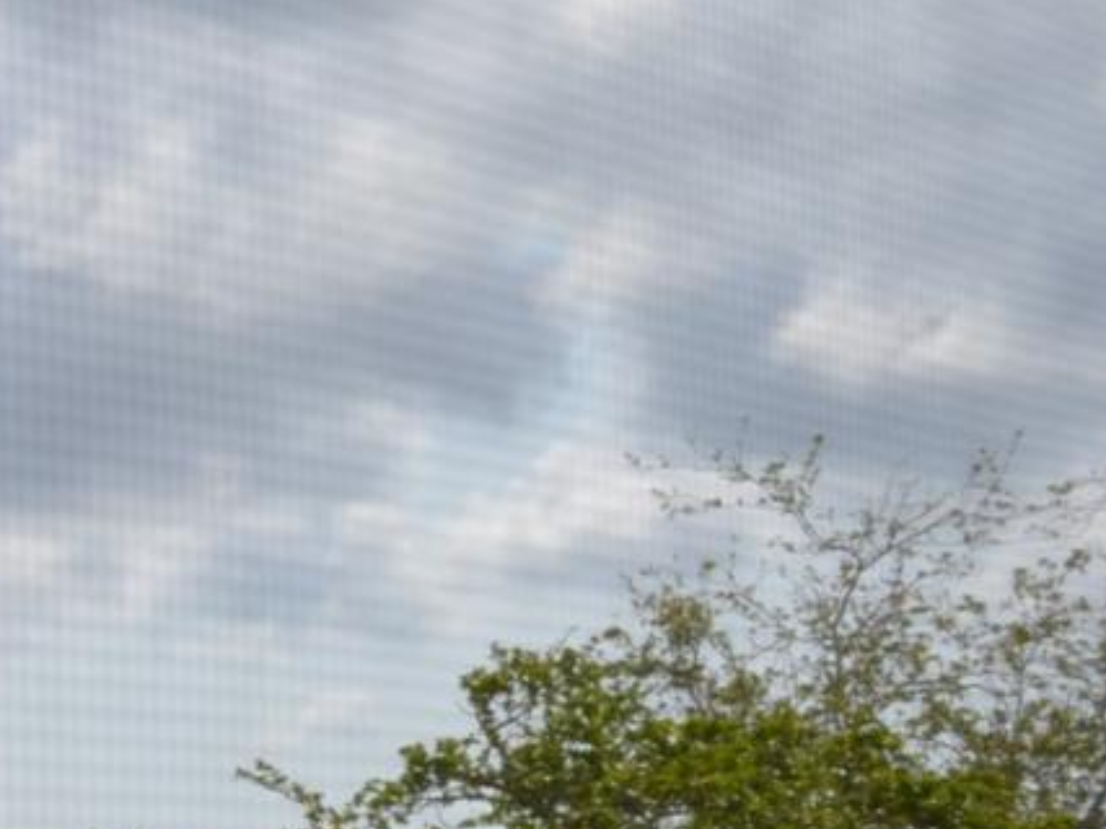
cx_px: -736
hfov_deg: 14.9
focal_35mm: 119
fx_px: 3801
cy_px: 837
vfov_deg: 12.3
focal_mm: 22
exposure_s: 1/250
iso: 100
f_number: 8
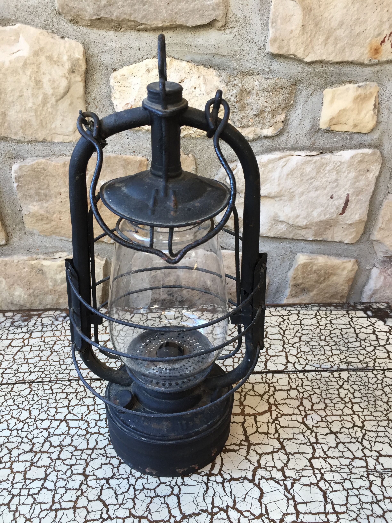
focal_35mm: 29
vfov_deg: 61.7
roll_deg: -0.8
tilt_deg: -26.8
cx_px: 196
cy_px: 262
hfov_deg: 48.2
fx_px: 438
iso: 32
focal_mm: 4.15
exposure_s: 1/33
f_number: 2.2
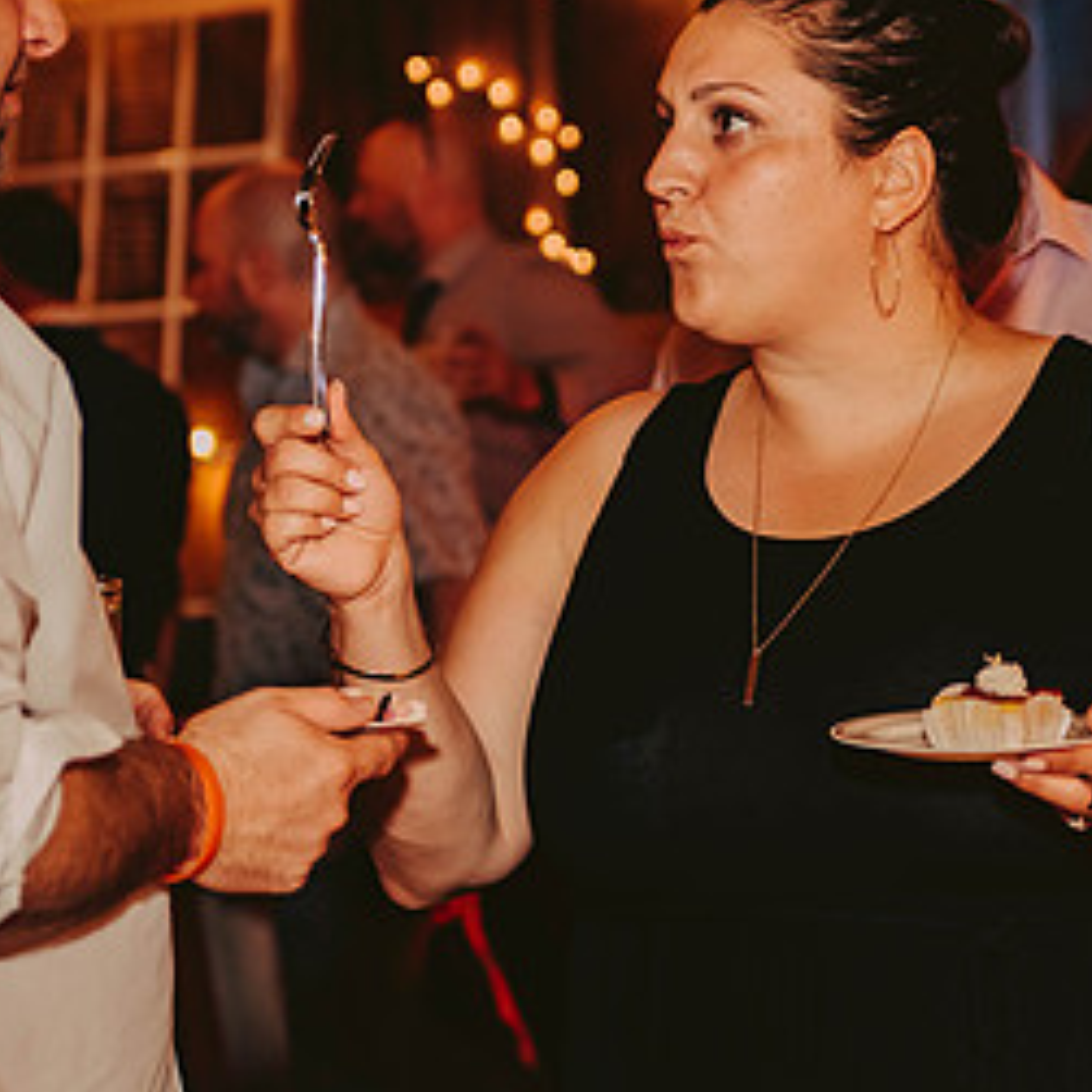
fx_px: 4211
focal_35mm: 118
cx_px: 653
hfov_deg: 14.8
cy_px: 407
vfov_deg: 14.8
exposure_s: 1/125
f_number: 2.8
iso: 1250
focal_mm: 60
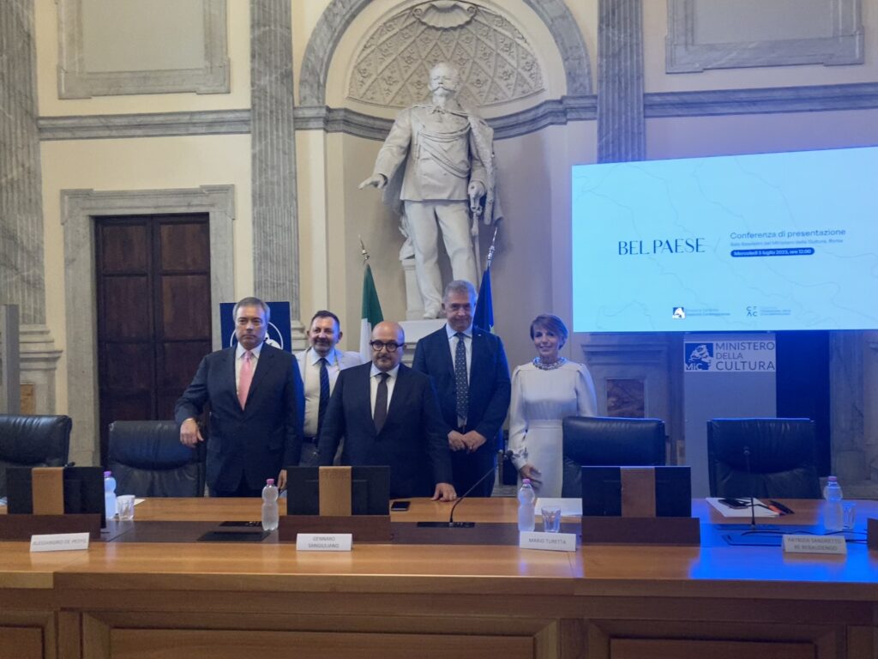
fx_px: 710
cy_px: 330
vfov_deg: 49.7
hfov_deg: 63.4
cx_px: 439
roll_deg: -0.5
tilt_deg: +2.9
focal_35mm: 28
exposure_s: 1/40
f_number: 1.8
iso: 320
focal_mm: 3.99
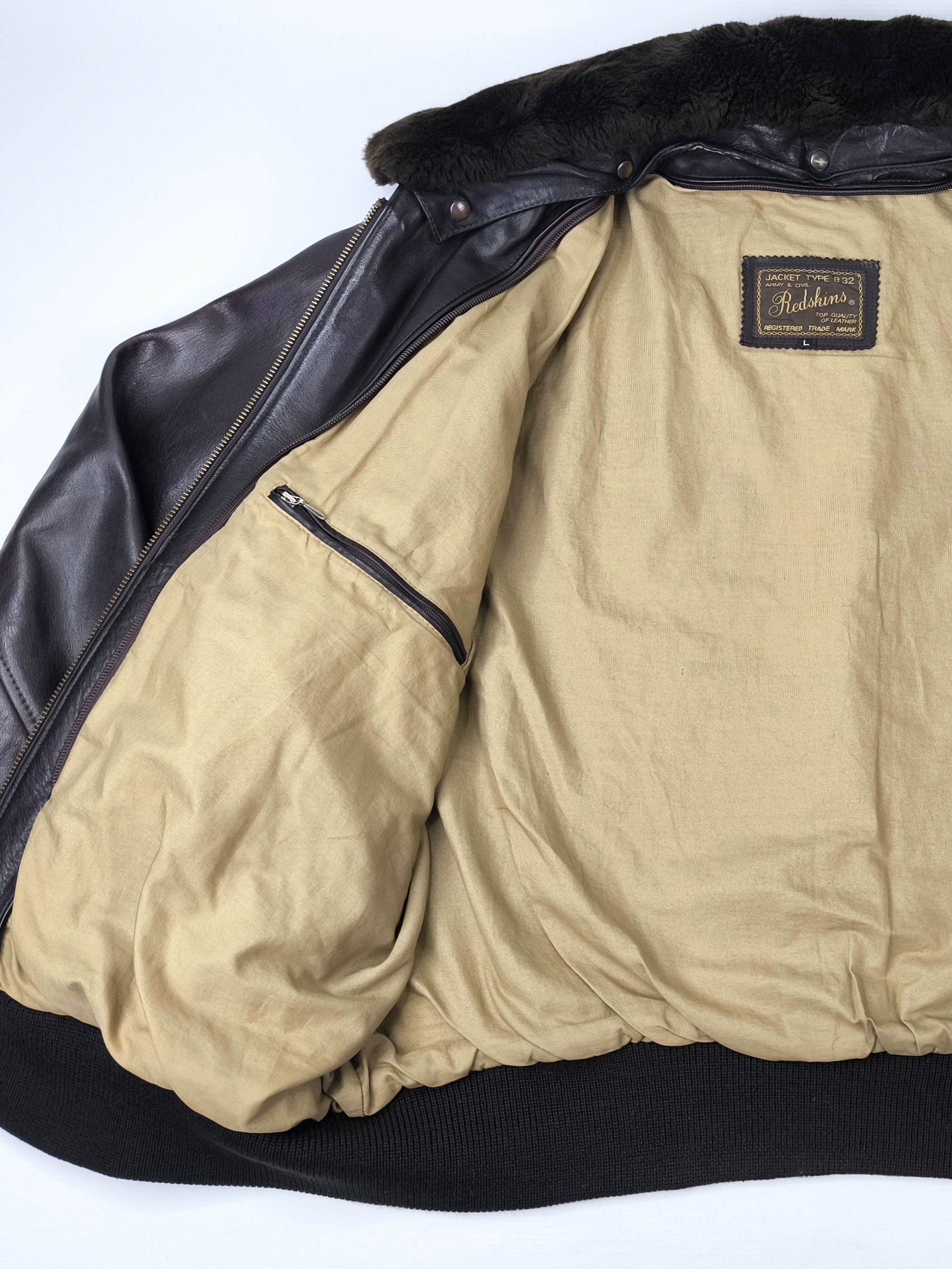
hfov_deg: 40.5
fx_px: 1210
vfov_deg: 55.3
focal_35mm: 33
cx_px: 810
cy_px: 629
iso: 80
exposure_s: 1/100
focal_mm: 6.92
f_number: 1.9
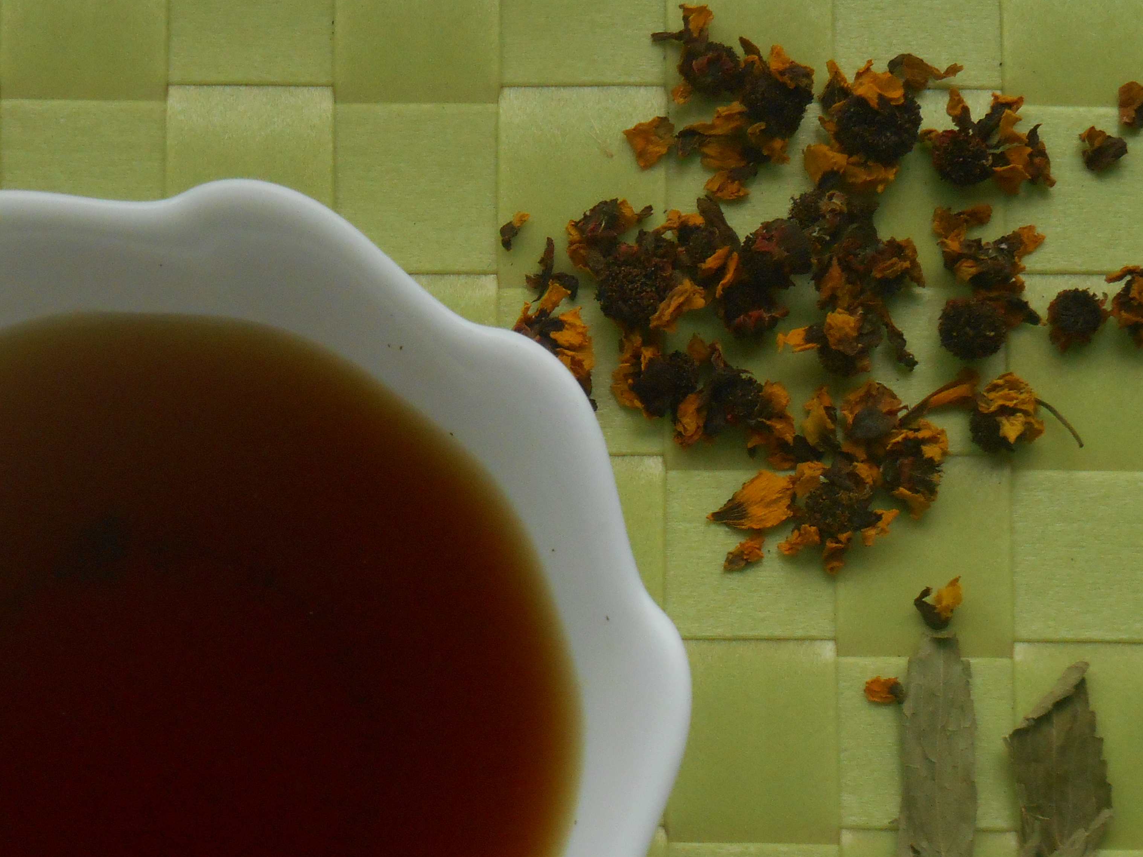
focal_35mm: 119
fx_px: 3929
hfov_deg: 16.5
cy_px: 690
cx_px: 356
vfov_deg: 12.4
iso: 220
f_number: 4.5
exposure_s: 1/250
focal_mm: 12.5
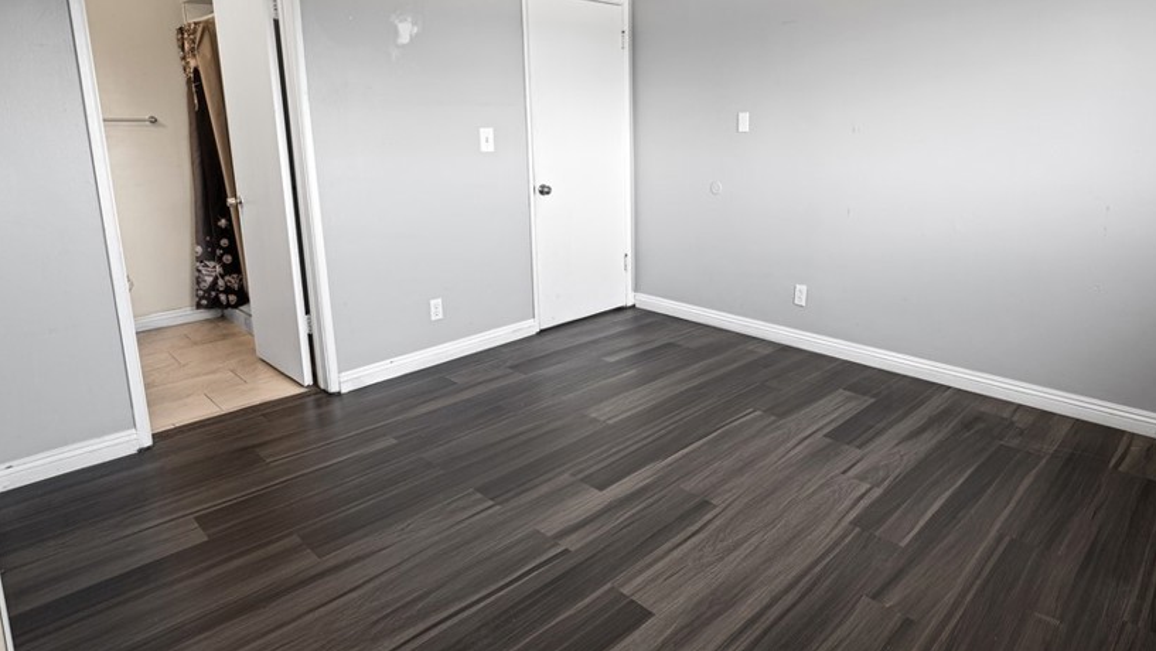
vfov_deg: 53.2
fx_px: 644
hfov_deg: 83.6
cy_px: 255
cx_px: 632
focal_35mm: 21
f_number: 8
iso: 640
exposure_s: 1/15
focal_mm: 16
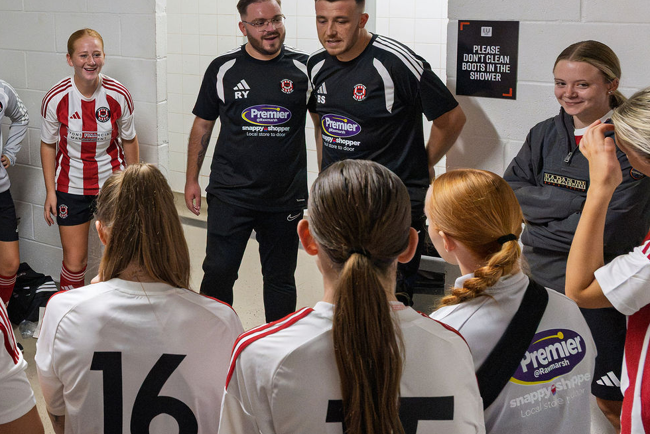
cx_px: 53
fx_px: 921
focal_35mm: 51
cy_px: 71
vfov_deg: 25.9
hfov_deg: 36.2
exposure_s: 1/310
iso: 9000
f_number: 7.1
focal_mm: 24
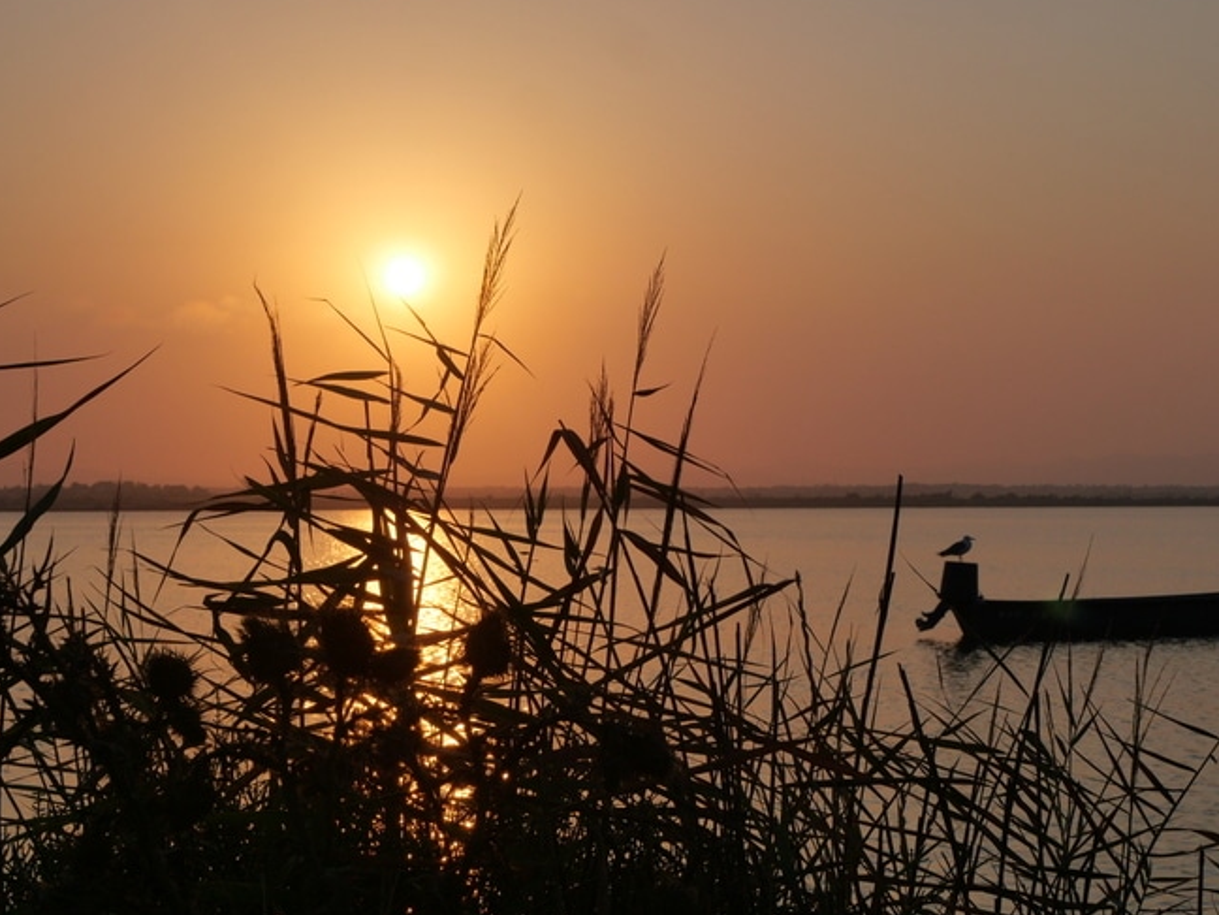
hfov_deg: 24.7
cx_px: 741
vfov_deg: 18.7
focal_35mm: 79
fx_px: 2782
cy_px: 446
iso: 200
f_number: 11
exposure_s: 1/640
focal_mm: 32
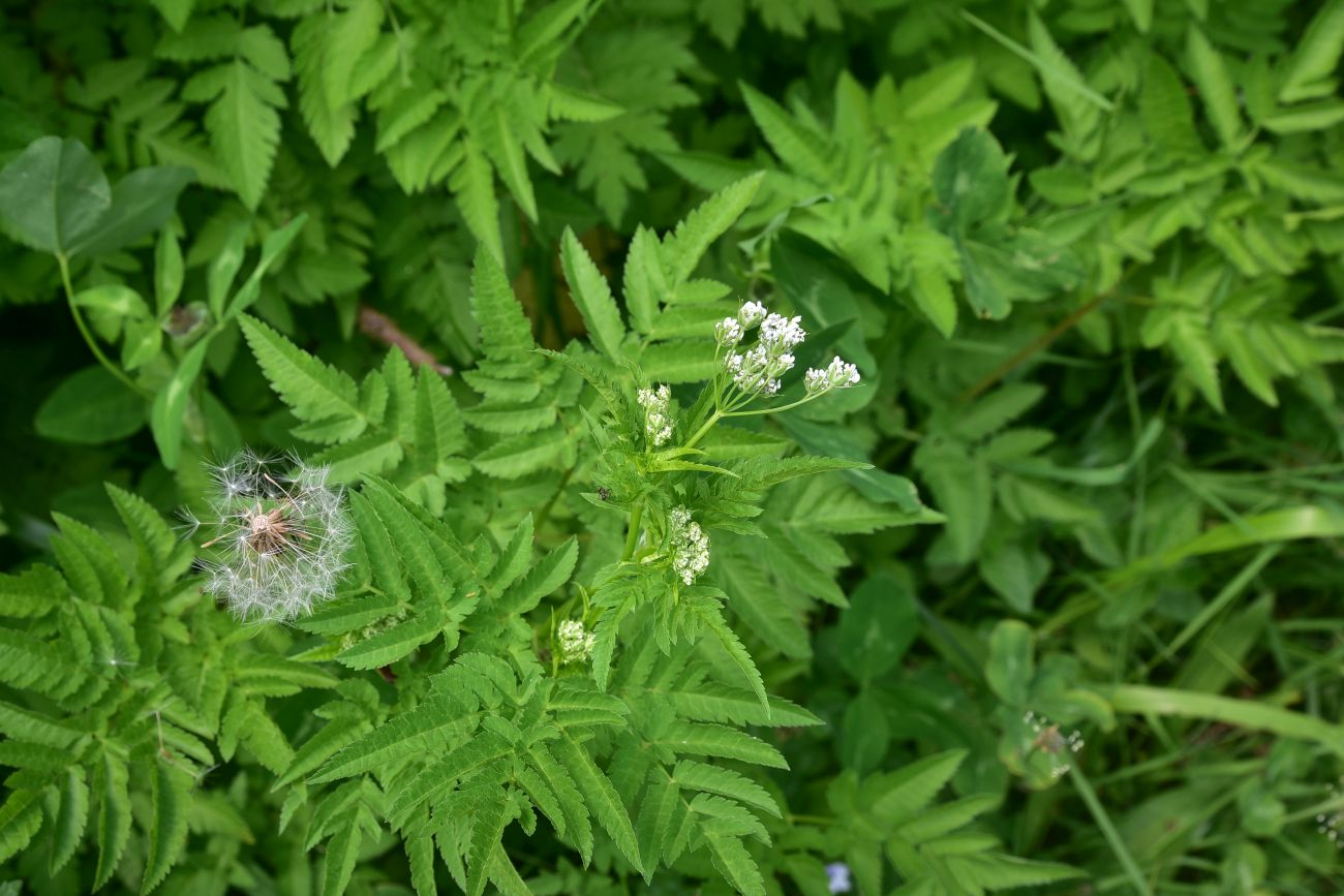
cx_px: 672
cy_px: 448
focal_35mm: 50
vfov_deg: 27.0
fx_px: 1867
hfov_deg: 39.6
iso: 320
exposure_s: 1/125
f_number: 11
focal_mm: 50
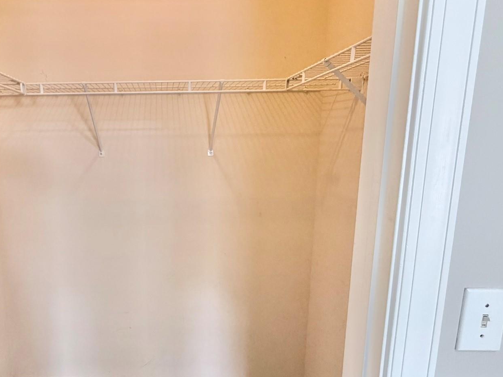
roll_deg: +1.0
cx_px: 156
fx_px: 334
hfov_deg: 71.1
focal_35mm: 23
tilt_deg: -8.6
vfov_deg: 58.9
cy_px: 191
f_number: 2.2
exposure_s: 1/120
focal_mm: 2.22
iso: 320
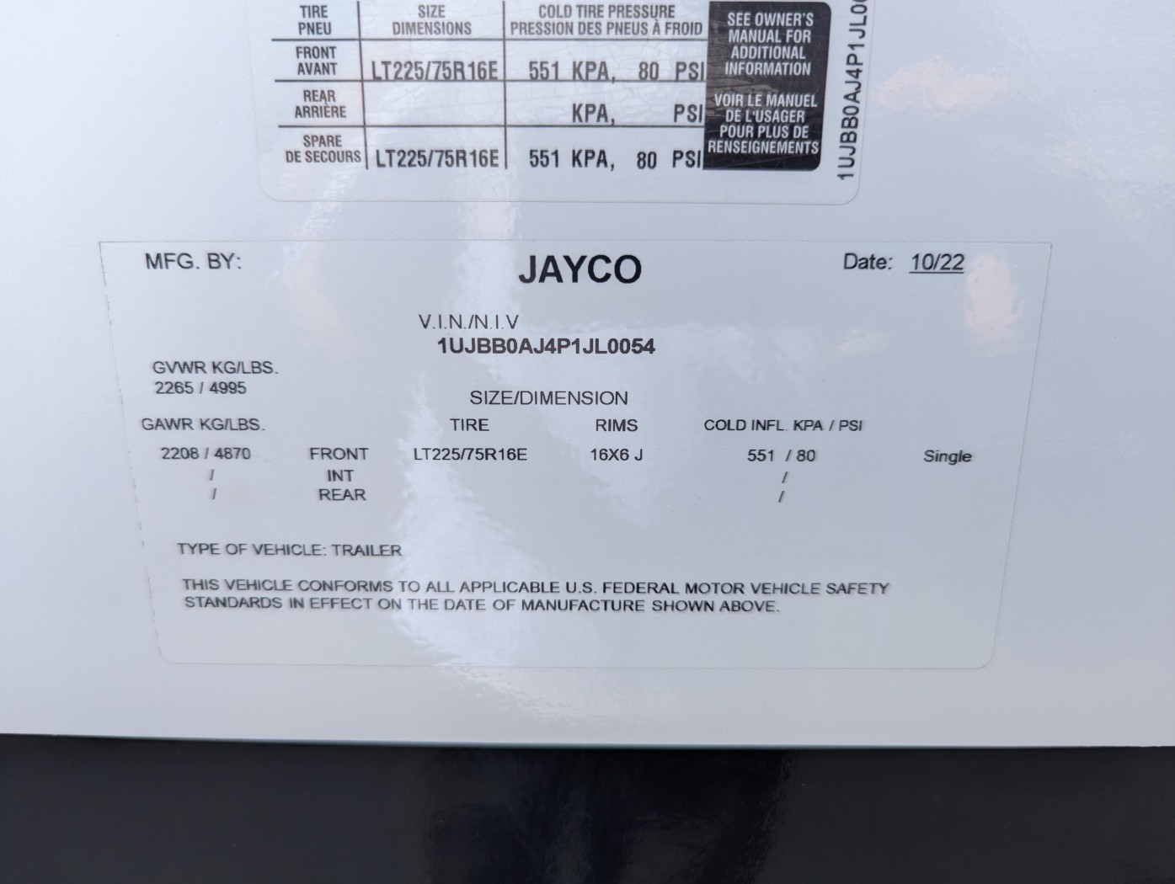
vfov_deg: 56.9
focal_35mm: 24
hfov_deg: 71.5
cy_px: 442
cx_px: 588
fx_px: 816
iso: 63
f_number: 1.85
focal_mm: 6.81
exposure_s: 1/838
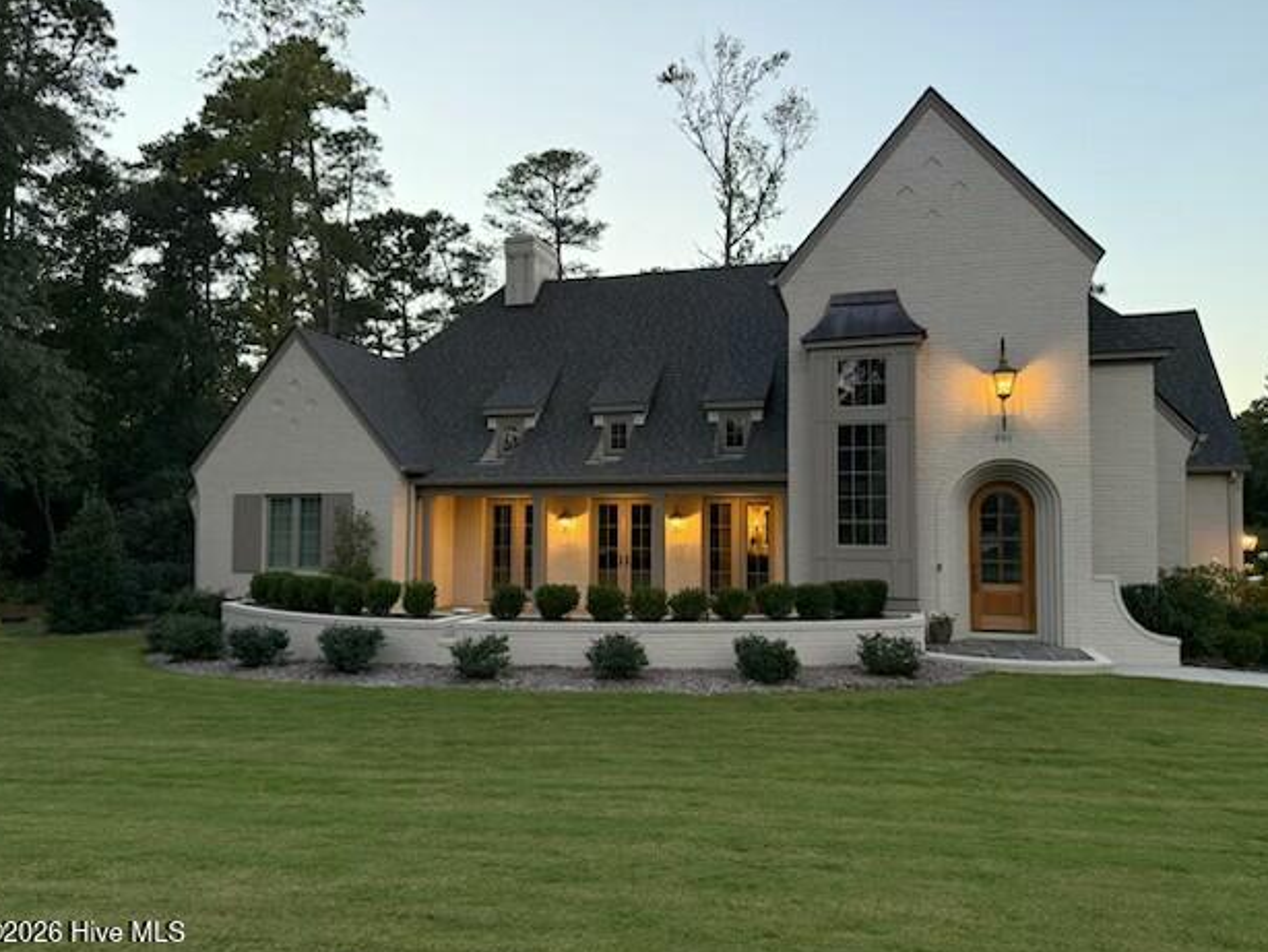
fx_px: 916
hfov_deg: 69.4
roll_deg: -0.4
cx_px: 632
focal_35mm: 25
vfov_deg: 54.9
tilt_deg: +2.0
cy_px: 481
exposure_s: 1/78
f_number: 1.78
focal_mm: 6.76
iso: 200
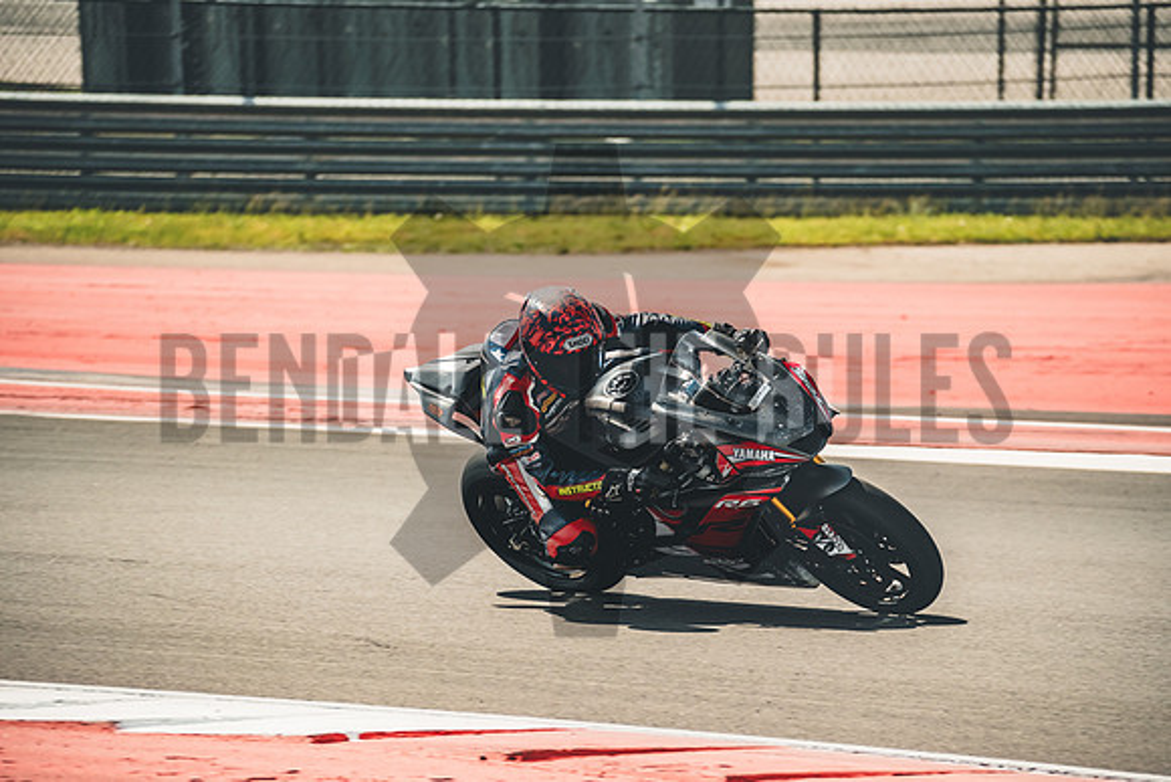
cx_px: 586
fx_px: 9272
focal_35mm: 285
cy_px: 391
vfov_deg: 4.8
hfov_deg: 7.2
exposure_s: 1/1600
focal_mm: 189.7
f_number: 5
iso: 500
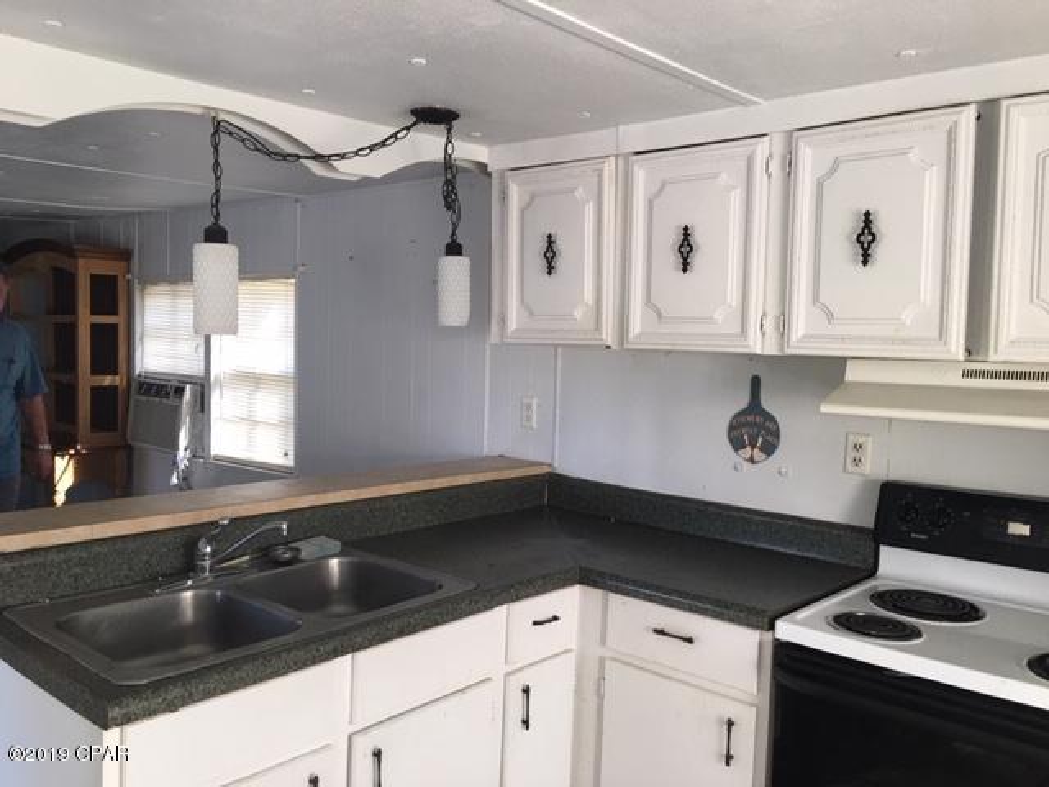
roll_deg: -0.4
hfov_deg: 61.7
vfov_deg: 48.2
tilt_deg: -2.0
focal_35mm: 29
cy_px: 394
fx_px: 879
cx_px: 524
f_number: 2.2
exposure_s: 1/30
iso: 40
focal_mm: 4.15
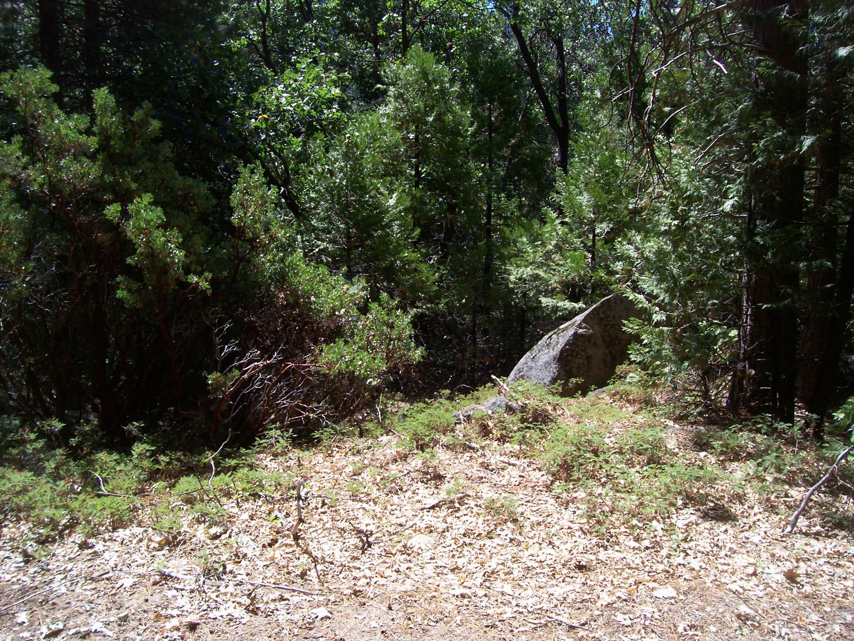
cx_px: 427
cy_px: 320
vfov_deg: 41.8
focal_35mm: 34
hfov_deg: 54.0
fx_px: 839
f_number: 2.7
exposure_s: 1/754
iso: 80
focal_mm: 5.6
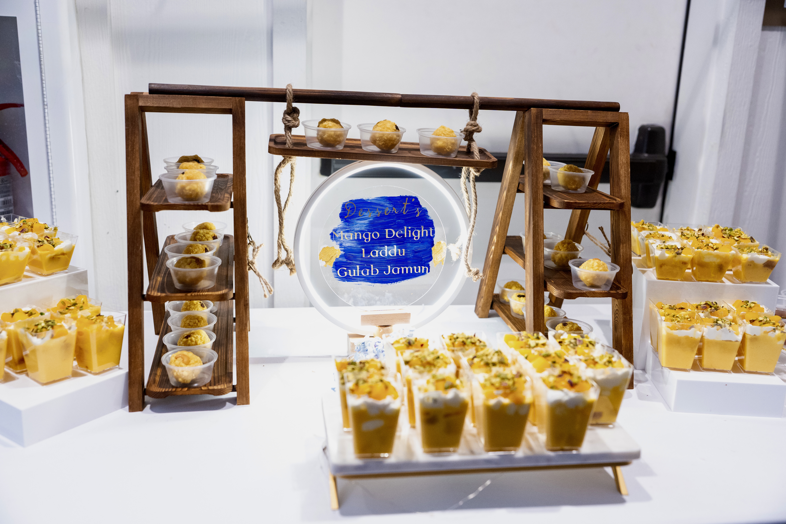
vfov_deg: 38.9
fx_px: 742
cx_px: 393
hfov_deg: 55.8
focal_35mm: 34
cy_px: 262
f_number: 2.8
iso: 4000
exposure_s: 1/250
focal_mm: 34
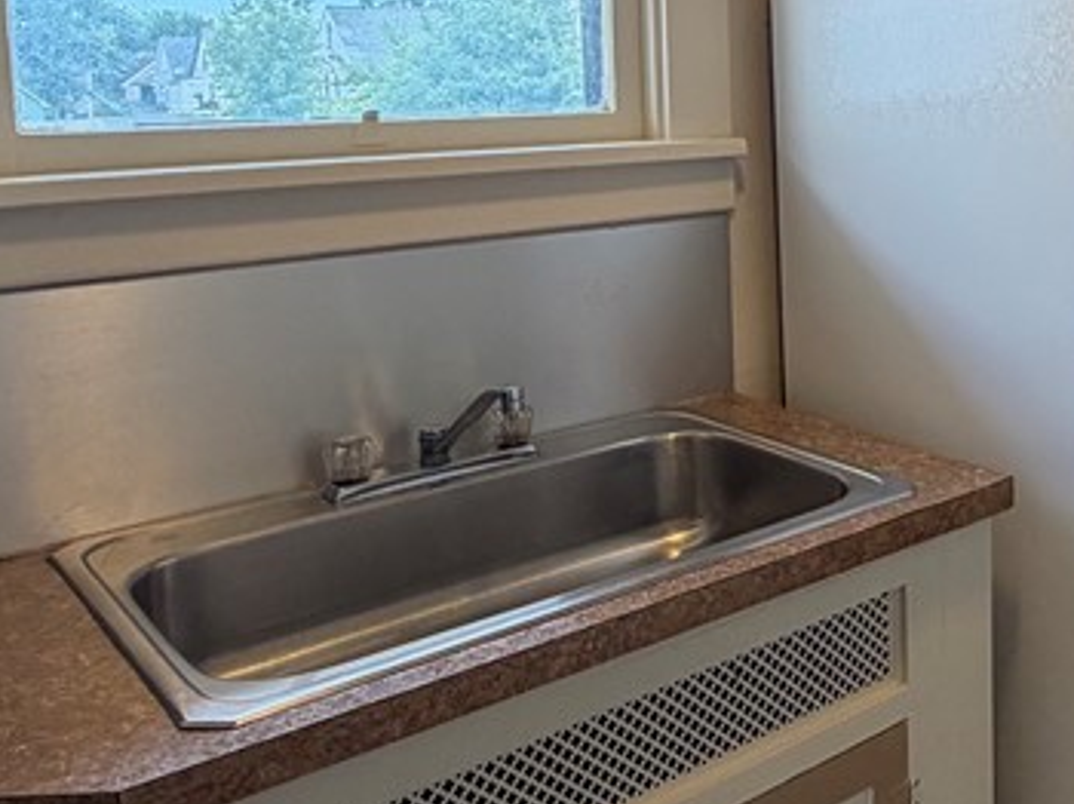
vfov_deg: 34.3
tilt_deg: -4.3
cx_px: 973
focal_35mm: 41
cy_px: 187
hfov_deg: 42.0
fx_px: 1271
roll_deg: +0.3
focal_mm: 2.22
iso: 125
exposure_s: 1/120
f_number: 2.2
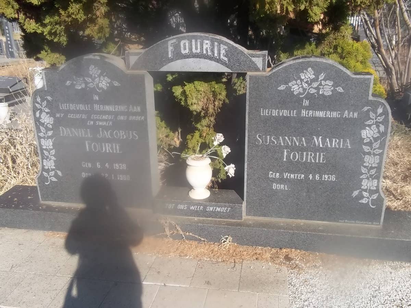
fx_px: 380
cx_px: 206
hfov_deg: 56.8
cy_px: 154
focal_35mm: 32
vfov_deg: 44.2
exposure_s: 1/320
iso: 80
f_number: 5.5
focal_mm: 5.7
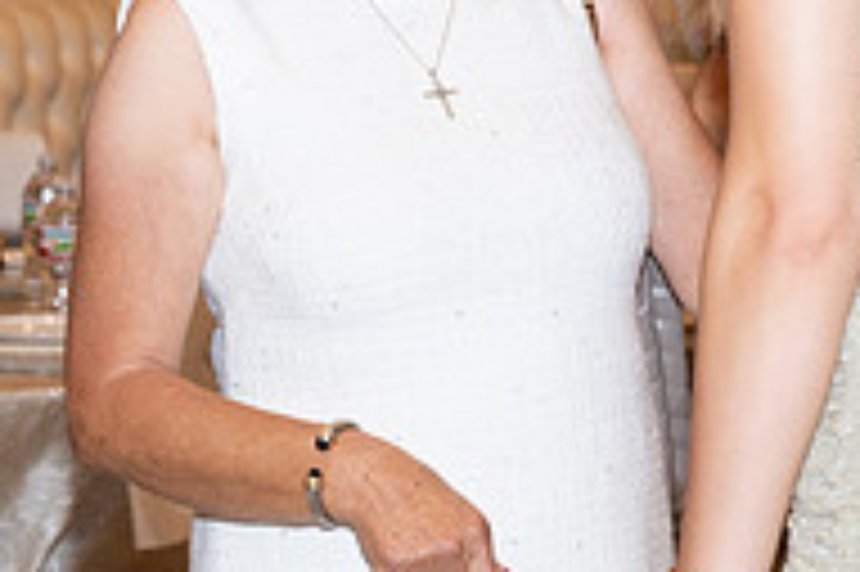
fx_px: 4583
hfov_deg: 10.7
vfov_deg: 7.1
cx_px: 402
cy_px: 32
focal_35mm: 192
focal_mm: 59
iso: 1000
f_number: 5.6
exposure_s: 1/80
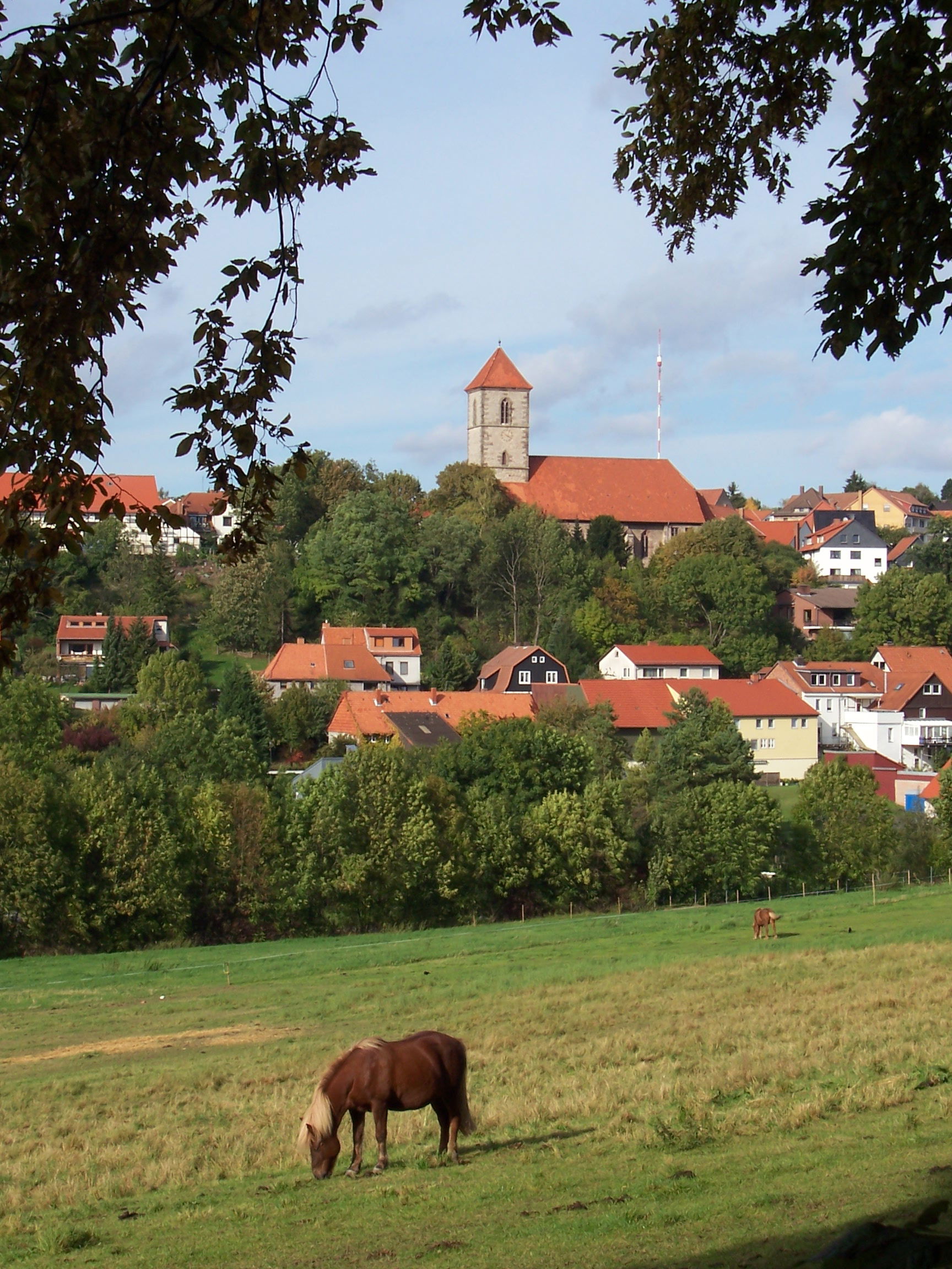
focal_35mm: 82
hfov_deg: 18.0
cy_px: 634
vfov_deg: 23.8
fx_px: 3007
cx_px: 476
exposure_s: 1/180
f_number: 8
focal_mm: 13.5
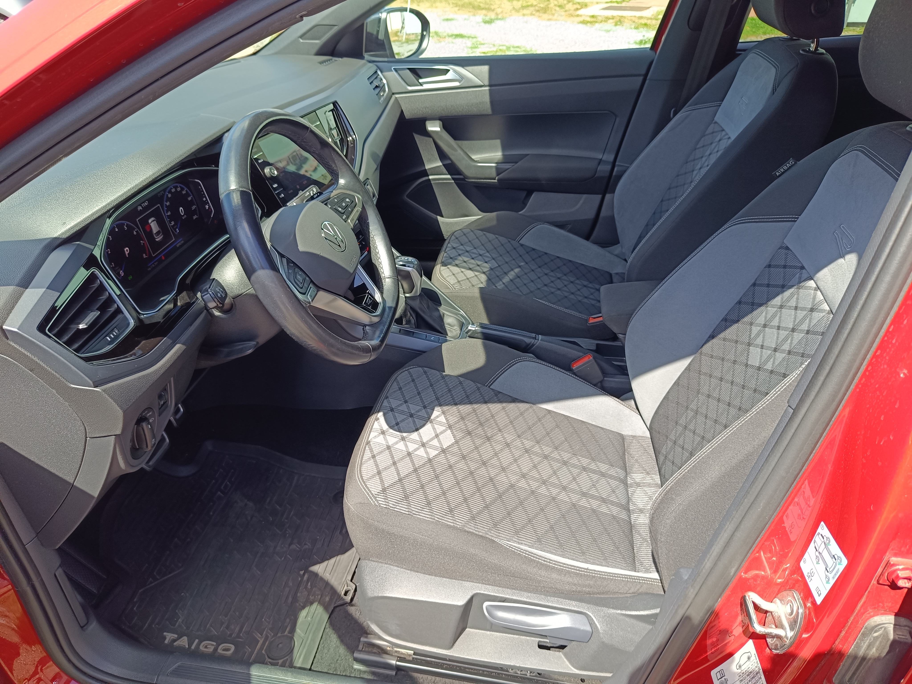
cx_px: 456
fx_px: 632
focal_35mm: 24
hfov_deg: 71.6
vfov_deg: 56.8
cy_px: 342
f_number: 1.88
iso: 53
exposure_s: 1/217
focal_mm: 5.59
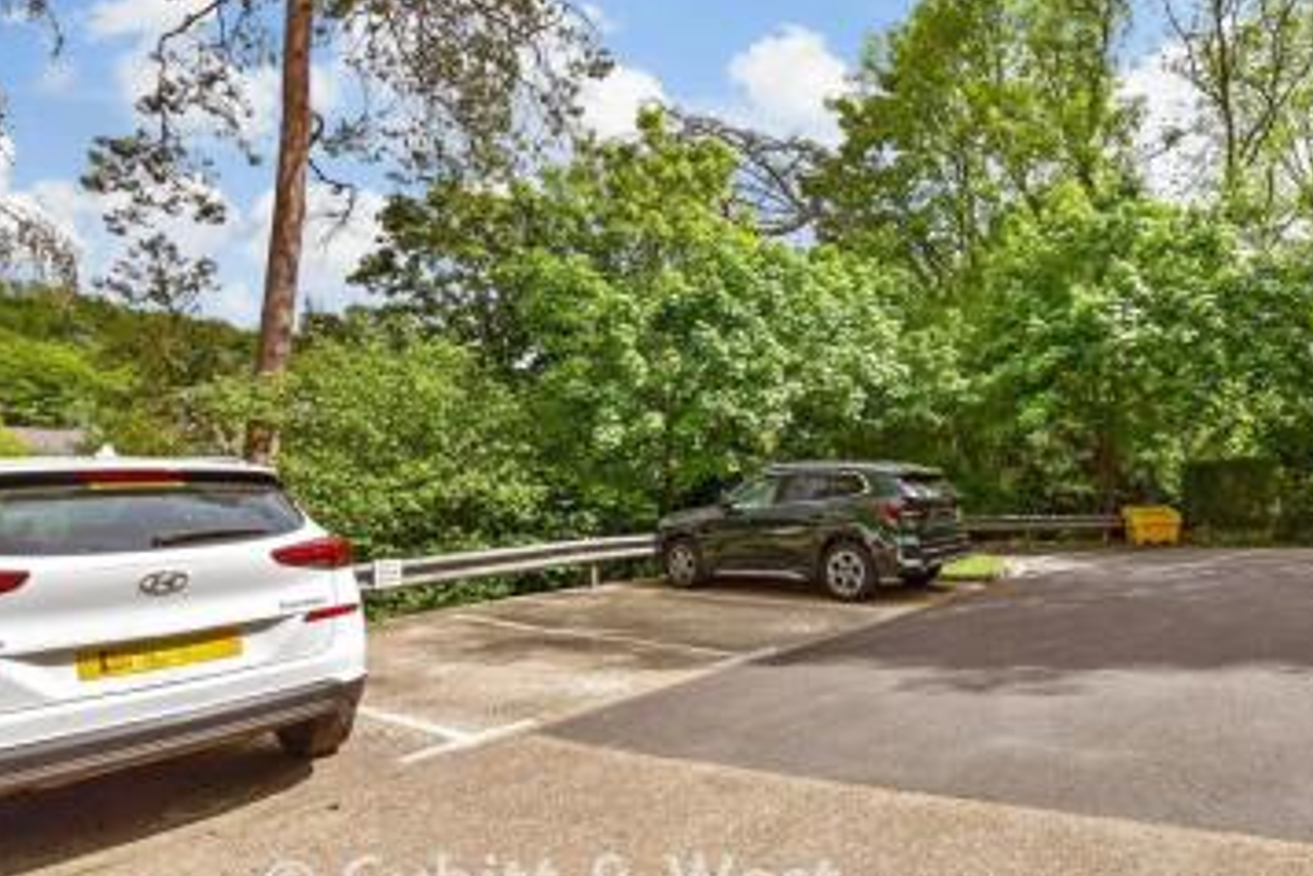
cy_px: 484
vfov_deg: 61.8
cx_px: 831
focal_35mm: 20
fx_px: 729
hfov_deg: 82.2
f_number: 8
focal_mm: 10
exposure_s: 1/640
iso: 160
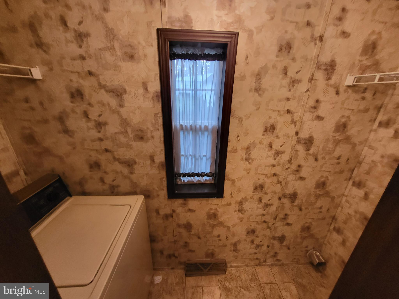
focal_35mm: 13
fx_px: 150
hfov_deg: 106.2
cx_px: 200
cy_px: 150
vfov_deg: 89.9
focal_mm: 1.74
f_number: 2.2
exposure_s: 1/40
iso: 320
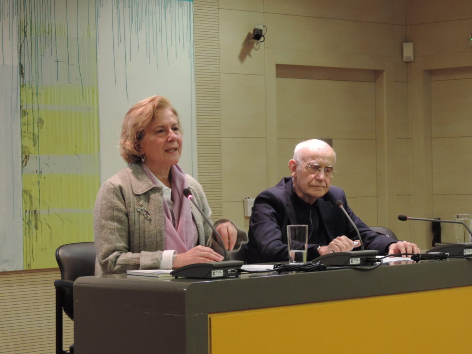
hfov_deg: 18.7
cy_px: 177
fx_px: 1432
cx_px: 236
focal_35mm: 105
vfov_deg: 14.1
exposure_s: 1/25
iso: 720
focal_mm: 18.7
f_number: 4.2
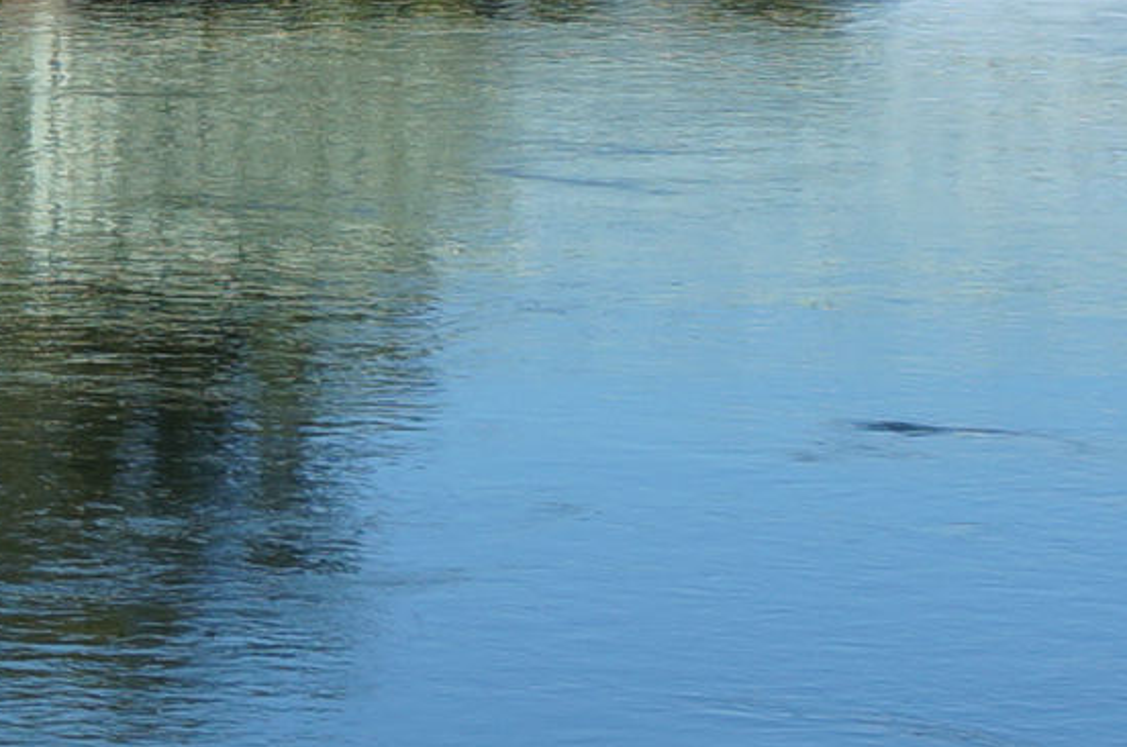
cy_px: 163
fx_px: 8789
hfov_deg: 7.2
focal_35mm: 281
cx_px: -668
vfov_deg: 4.9
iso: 100
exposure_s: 1/250
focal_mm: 29
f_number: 7.1
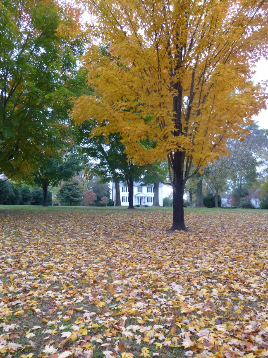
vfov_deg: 69.4
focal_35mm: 25
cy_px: 179
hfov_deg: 54.9
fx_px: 258
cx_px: 134
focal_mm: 4.5
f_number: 3.1
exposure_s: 1/60
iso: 250
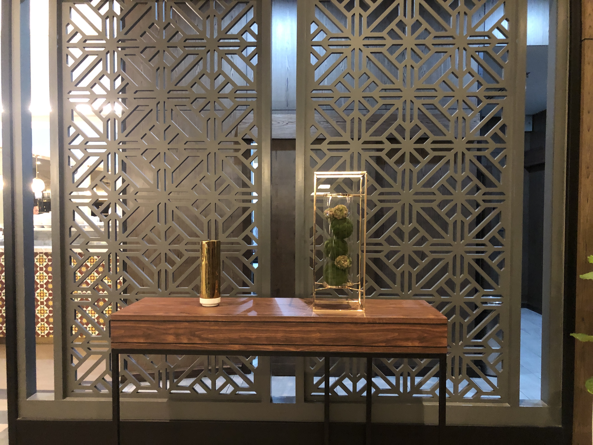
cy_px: 222
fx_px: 480
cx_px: 296
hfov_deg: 63.4
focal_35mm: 28
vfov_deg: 49.7
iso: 80
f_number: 1.8
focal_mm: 3.99
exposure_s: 1/5
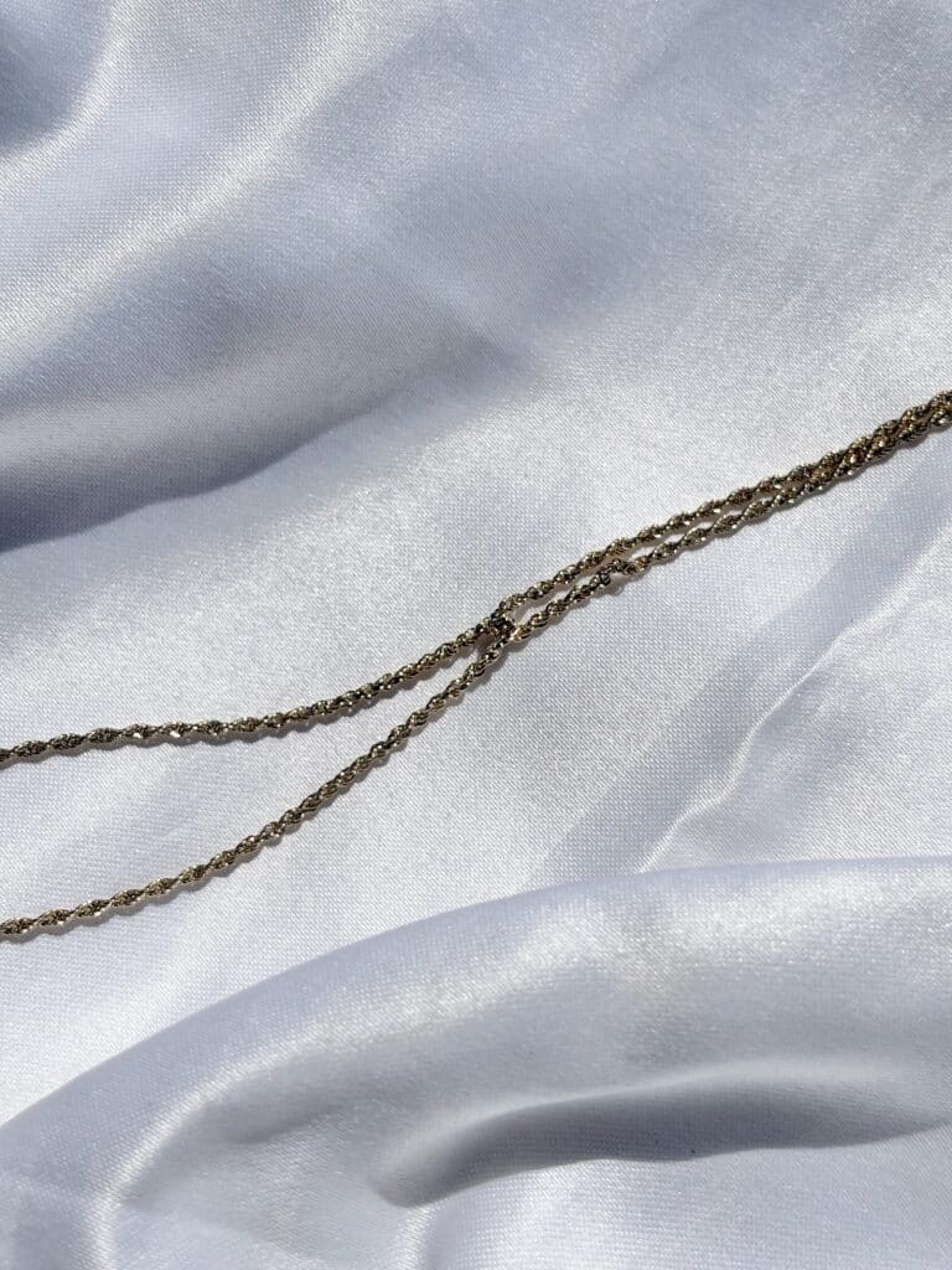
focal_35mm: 52
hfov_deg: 28.0
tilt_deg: -57.8
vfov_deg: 36.8
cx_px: 476
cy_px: 635
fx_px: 1907
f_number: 1.6
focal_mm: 5.96
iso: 25
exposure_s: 1/12048
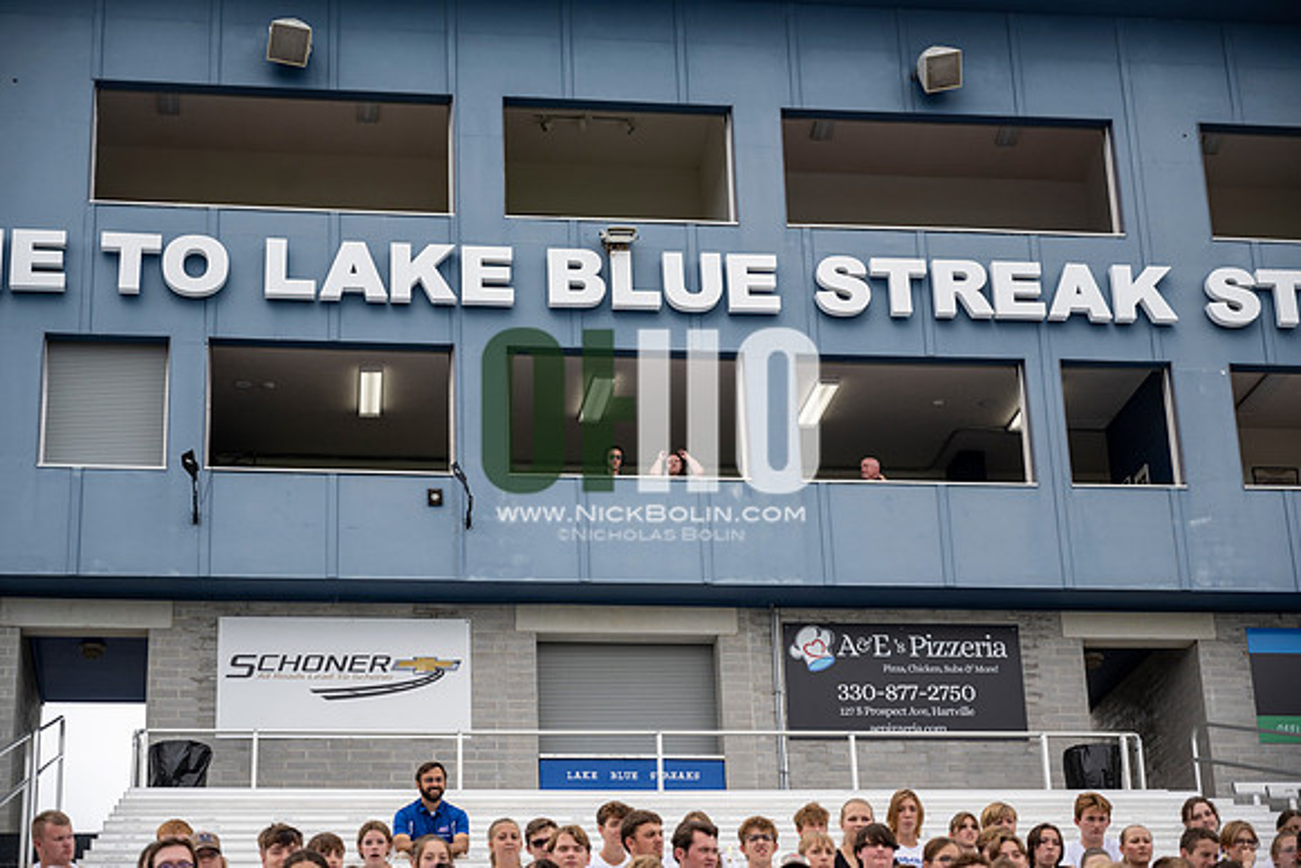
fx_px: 2530
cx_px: 650
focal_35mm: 70
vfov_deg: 19.5
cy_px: 434
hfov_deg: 28.8
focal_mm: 70
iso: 250
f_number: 4
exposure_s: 1/800
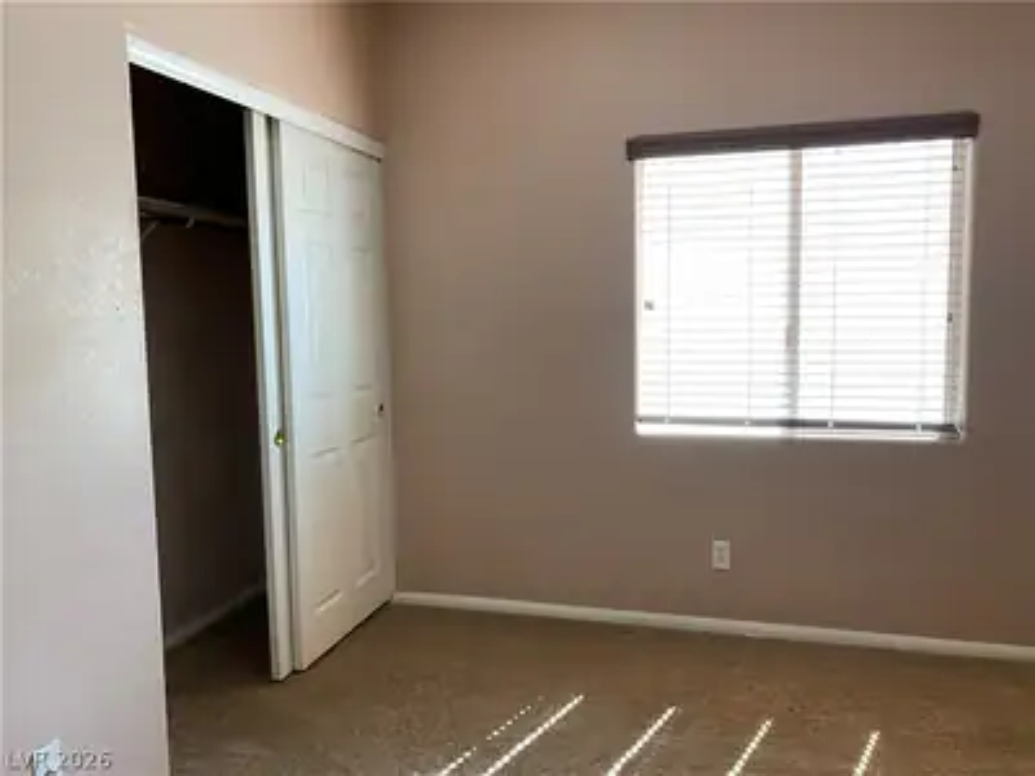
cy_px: 388
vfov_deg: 53.1
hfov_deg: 67.3
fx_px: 777
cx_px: 518
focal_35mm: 26
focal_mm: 4.25
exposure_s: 1/76
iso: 125
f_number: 1.8
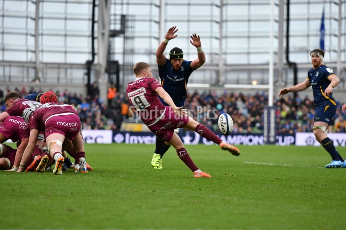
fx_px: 2306
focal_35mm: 240
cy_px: 115
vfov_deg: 5.7
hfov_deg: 8.6
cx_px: 173
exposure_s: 1/1000
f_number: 2.8
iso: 280
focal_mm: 160
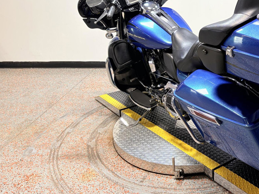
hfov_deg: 42.9
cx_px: 205
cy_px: 48
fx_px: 314
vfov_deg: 33.6
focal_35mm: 42
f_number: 1.6
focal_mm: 5.96
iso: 50
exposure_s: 1/120
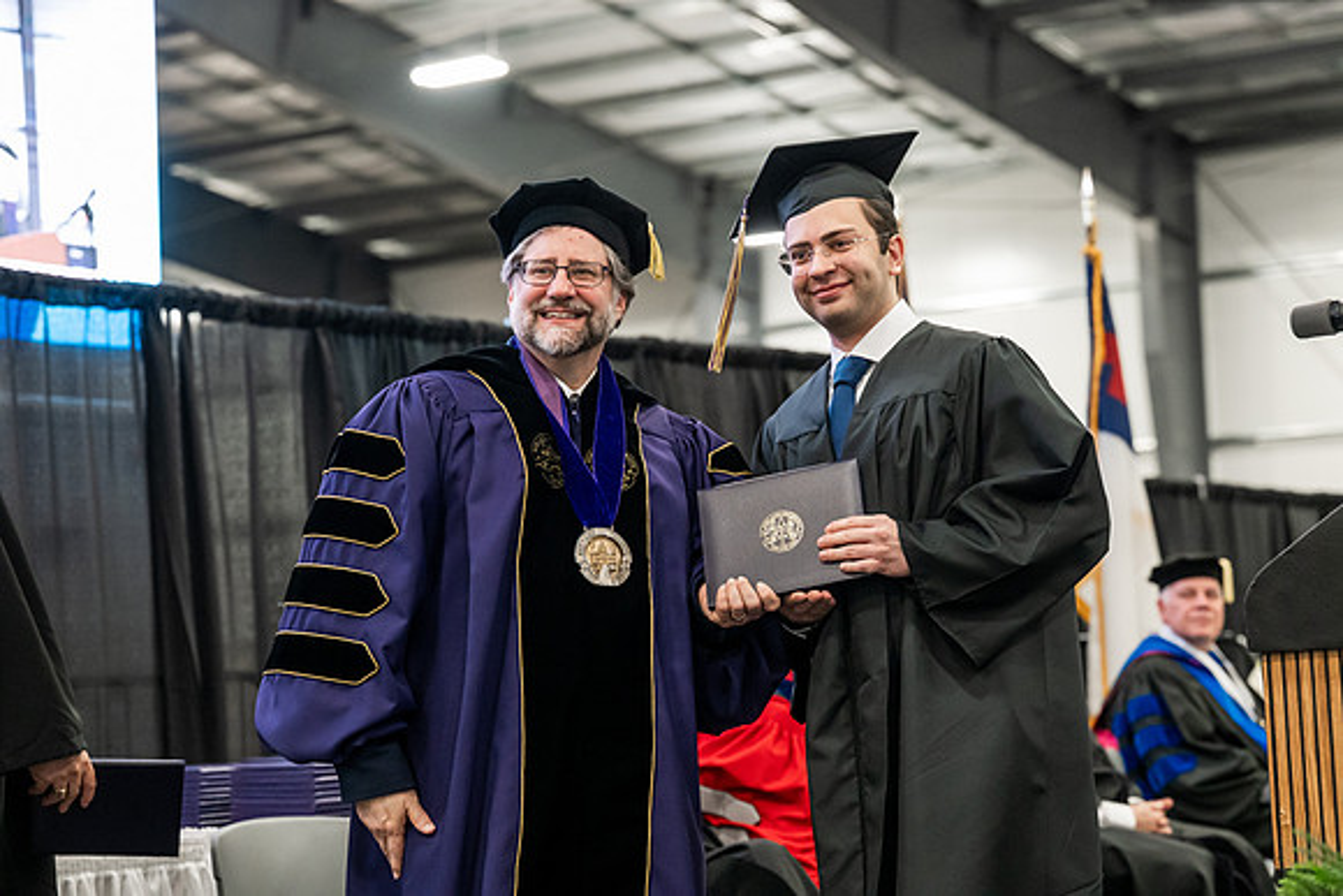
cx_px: 672
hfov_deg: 24.5
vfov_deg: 16.5
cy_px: 448
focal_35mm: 83
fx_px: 3097
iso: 4000
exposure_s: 1/200
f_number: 4
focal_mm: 83
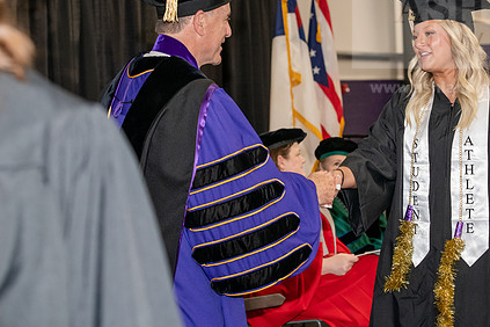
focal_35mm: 96
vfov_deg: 14.2
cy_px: 112
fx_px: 1307
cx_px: 317
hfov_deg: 21.2
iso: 2500
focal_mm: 70
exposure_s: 1/200
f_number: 5
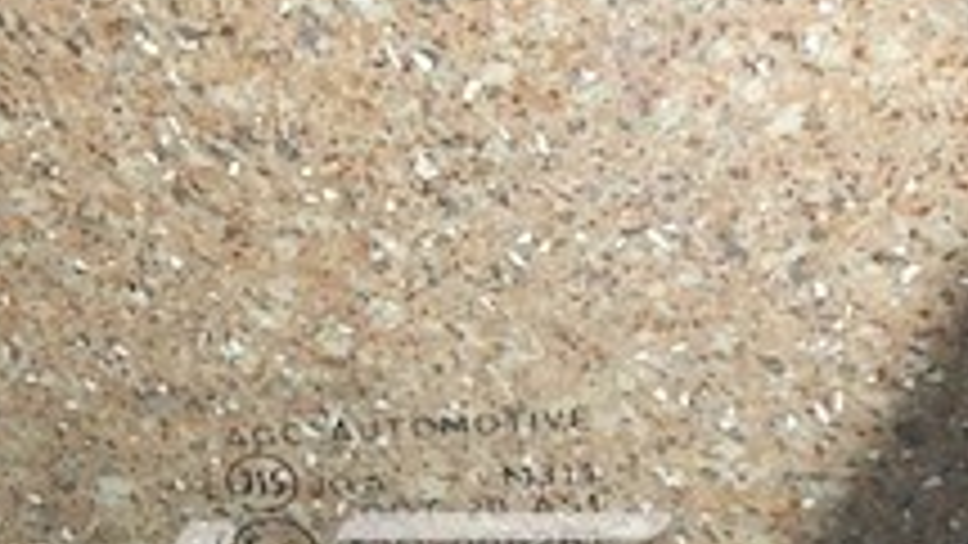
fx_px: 2336
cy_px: 647
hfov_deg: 23.1
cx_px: 225
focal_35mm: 91
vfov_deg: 13.0
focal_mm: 5
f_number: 3.9
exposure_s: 1/30
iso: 200
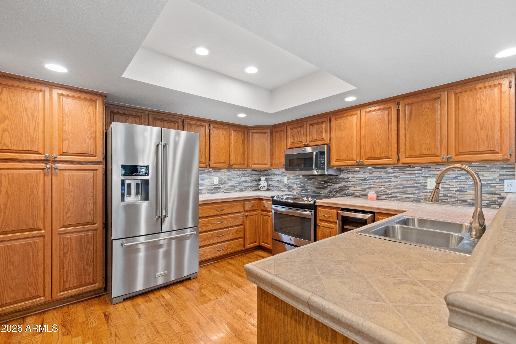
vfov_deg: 77.3
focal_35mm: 15
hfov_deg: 100.4
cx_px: 258
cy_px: 172
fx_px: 215
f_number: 8
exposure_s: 1/13
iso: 800
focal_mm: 10
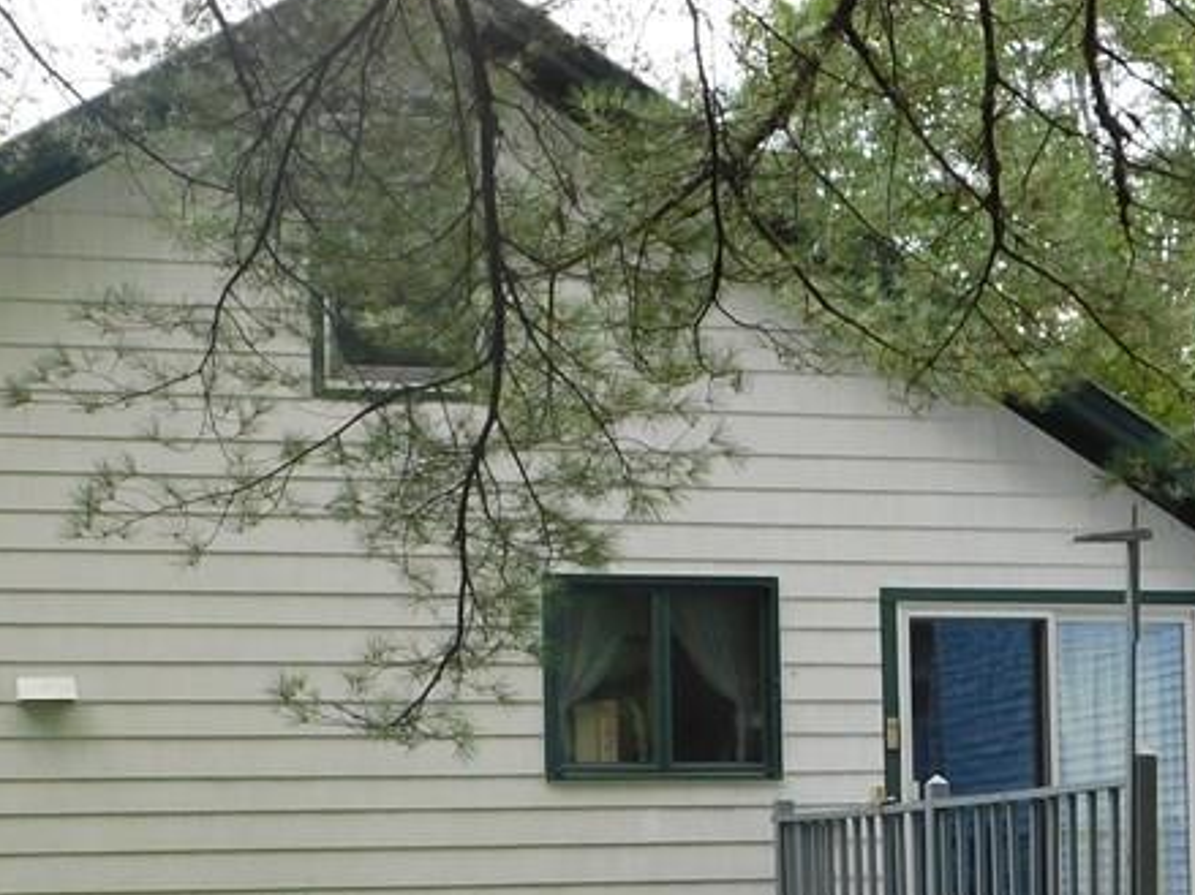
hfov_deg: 18.6
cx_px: 887
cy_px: 696
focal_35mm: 105
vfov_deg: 14.0
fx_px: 3624
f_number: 3.7
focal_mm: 8
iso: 125
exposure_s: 1/125
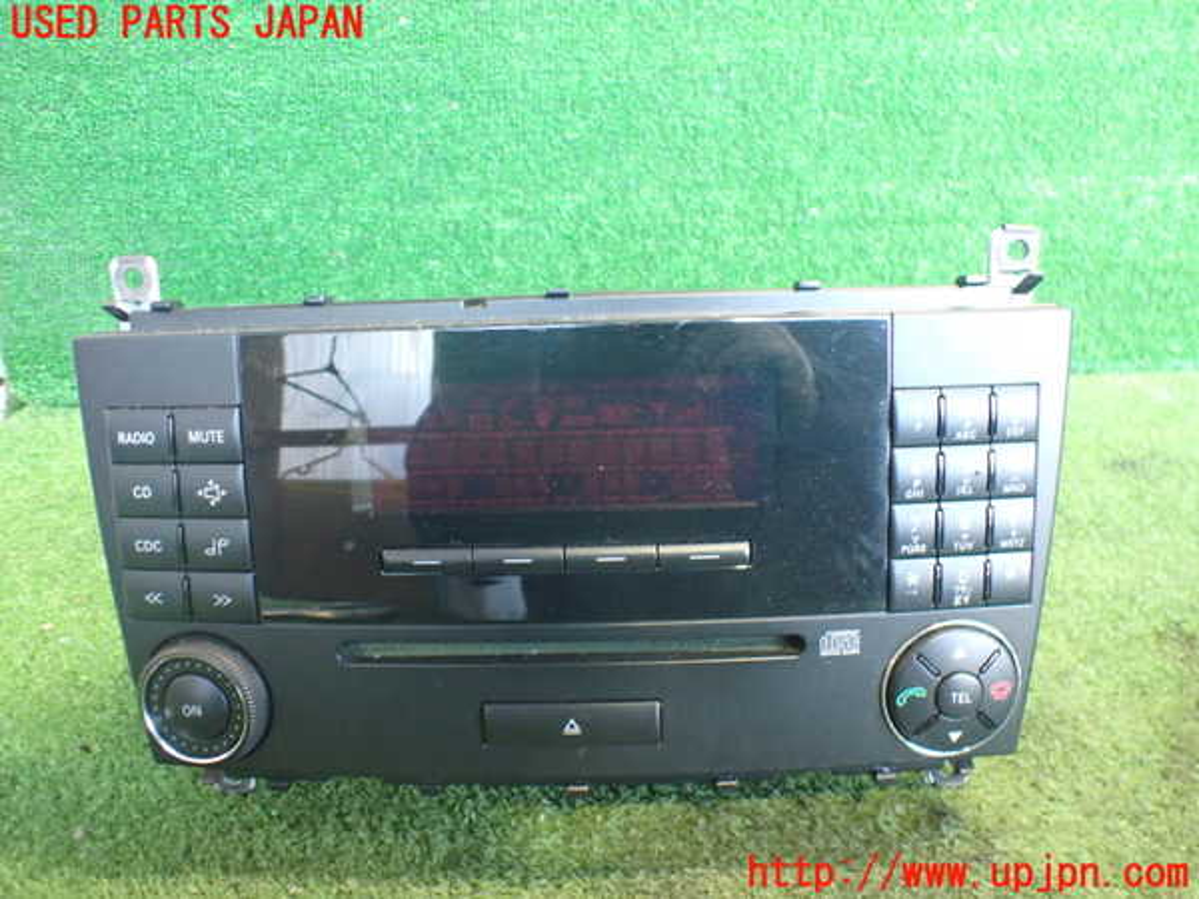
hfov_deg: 60.0
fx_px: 1039
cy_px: 450
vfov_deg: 46.8
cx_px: 600
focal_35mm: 30
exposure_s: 1/30
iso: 1000
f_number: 2.3
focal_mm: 5.4
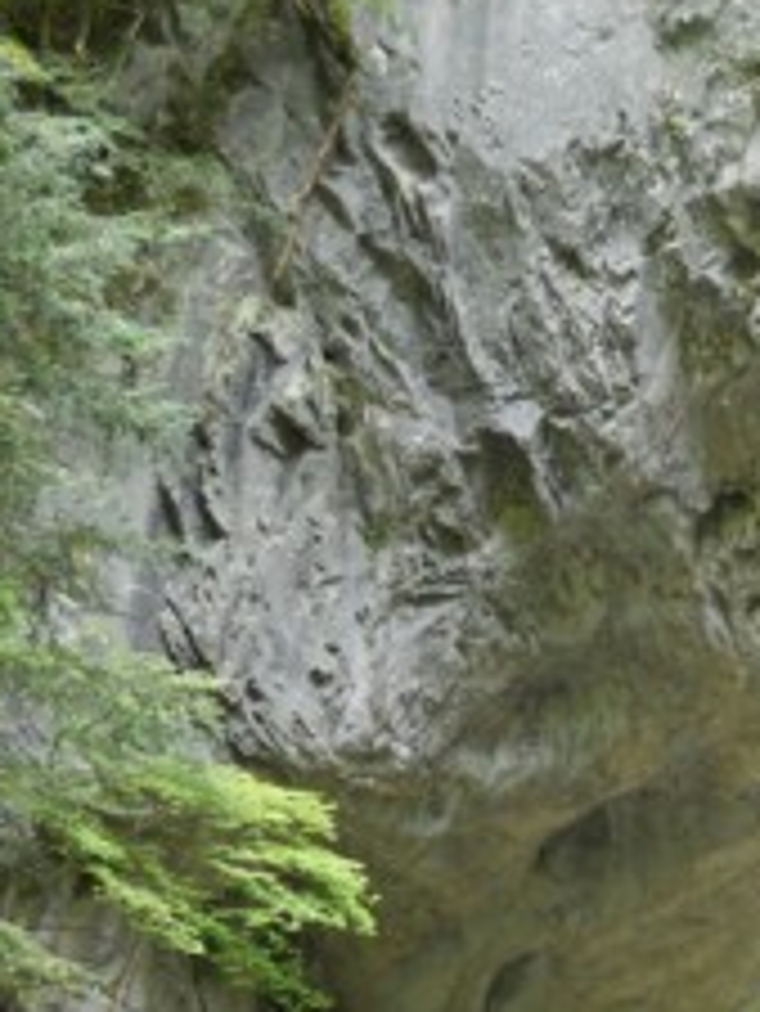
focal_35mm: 91
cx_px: 699
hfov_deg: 16.0
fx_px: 2661
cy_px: 666
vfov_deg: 21.5
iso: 250
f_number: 3.1
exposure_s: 1/30
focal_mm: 6.72
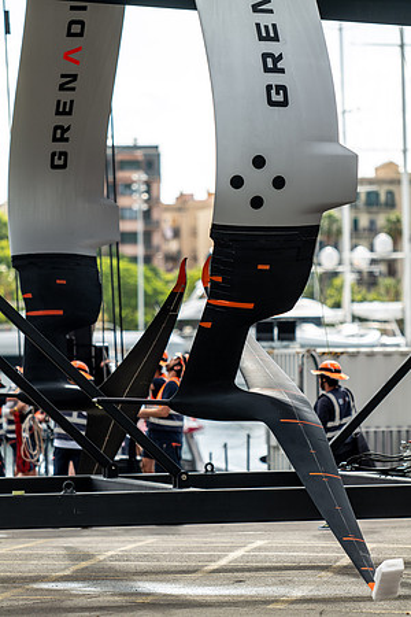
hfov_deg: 8.6
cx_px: 206
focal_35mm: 160
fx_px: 2740
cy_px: 308
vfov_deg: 12.8
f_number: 3.2
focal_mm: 160
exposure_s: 1/800
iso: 100
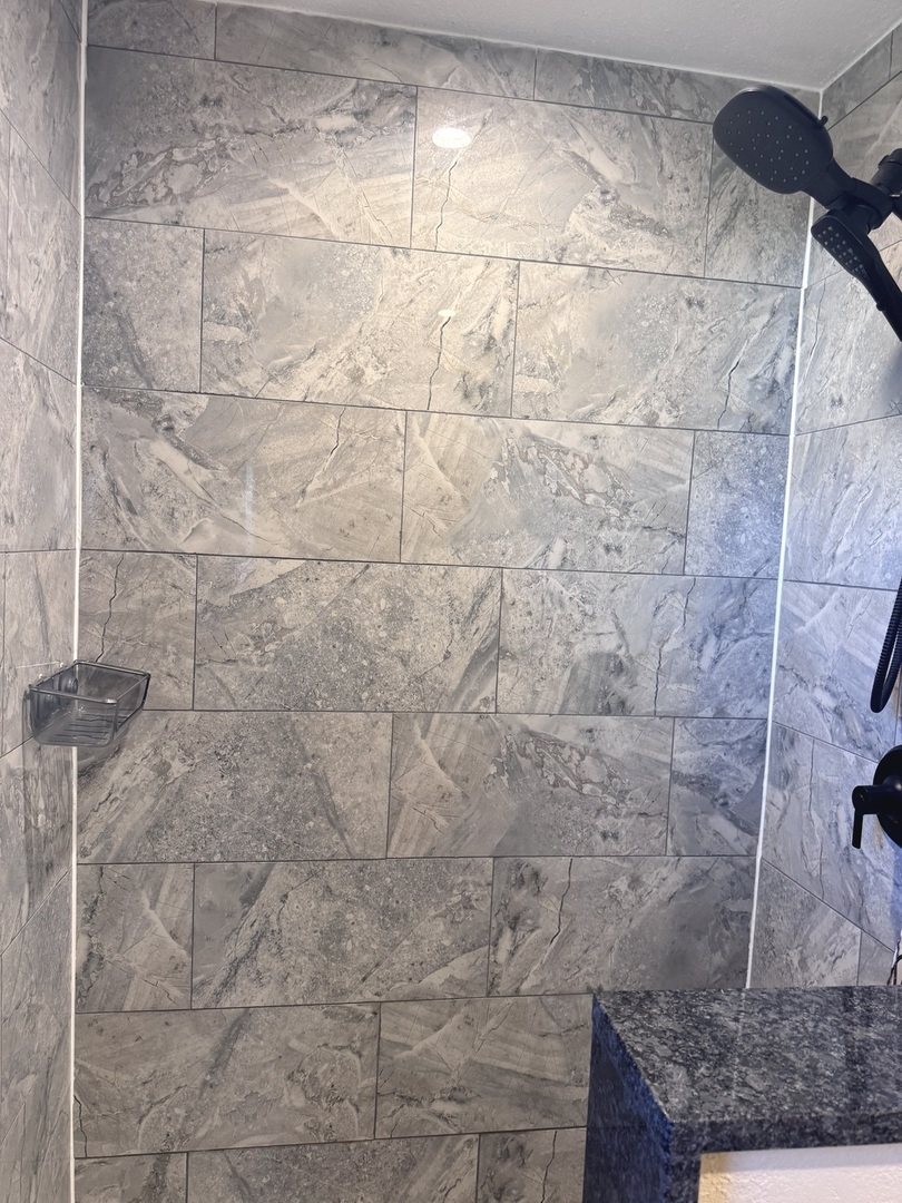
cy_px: 602
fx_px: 834
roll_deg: -3.3
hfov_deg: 56.8
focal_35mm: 24
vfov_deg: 71.6
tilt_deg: -3.7
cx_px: 451
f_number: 1.78
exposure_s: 1/120
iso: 200
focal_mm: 6.76
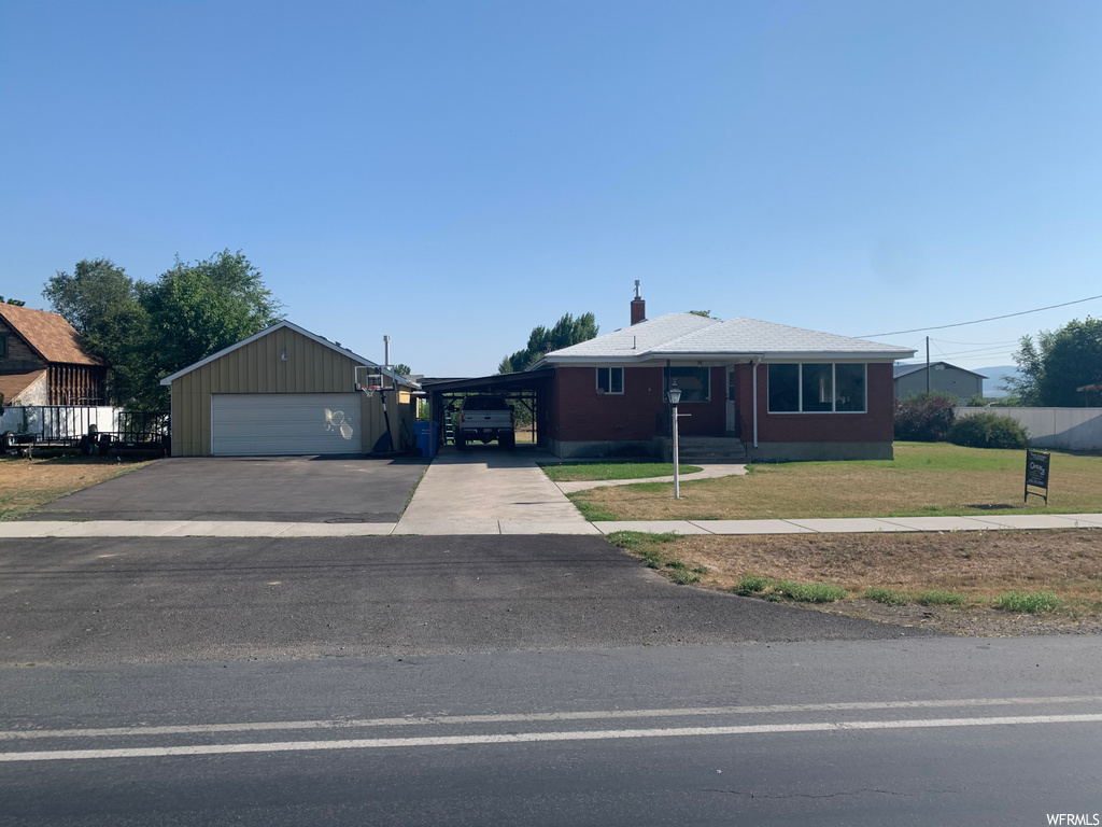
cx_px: 551
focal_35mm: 26
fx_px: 828
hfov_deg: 67.3
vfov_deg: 53.1
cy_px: 414
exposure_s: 1/2611
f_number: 1.8
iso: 25
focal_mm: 4.25
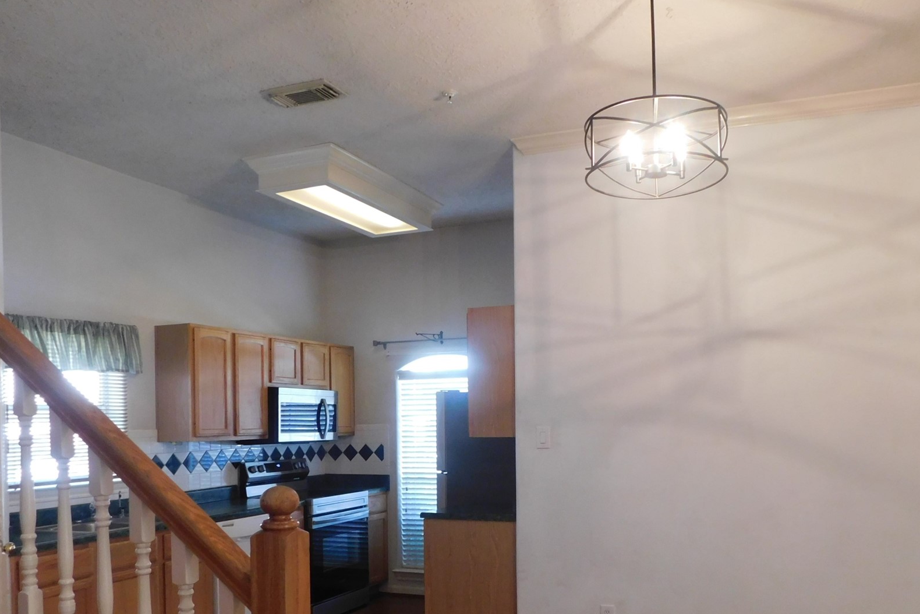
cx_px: 511
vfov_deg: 41.6
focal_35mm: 31
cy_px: 428
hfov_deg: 60.1
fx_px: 792
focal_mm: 4
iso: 280
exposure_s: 1/30
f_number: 3
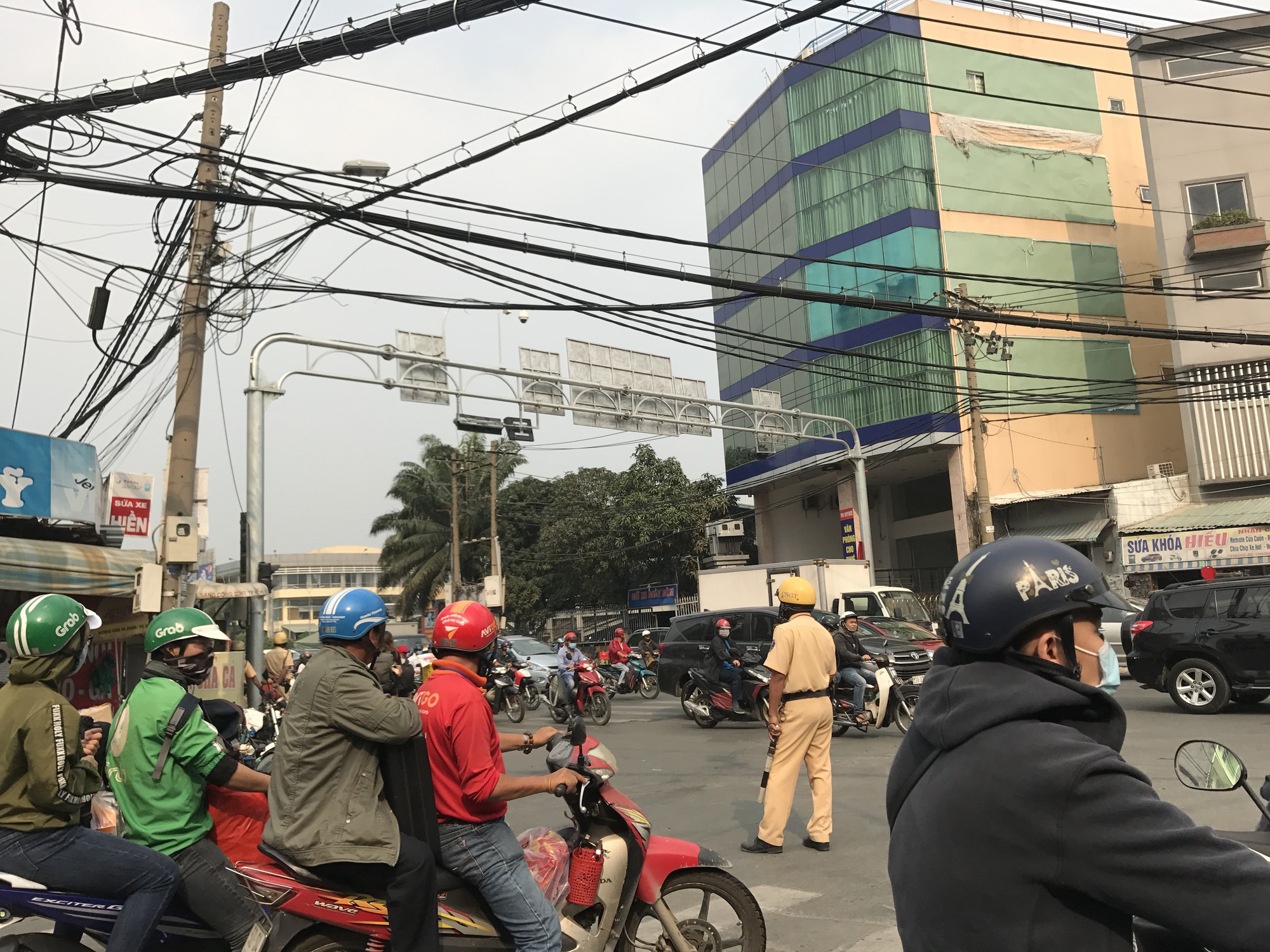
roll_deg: +4.3
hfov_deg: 63.4
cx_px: 635
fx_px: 1027
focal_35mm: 28
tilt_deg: +8.7
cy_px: 476
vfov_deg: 49.7
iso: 20
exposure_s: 1/1842
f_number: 1.8
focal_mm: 3.99
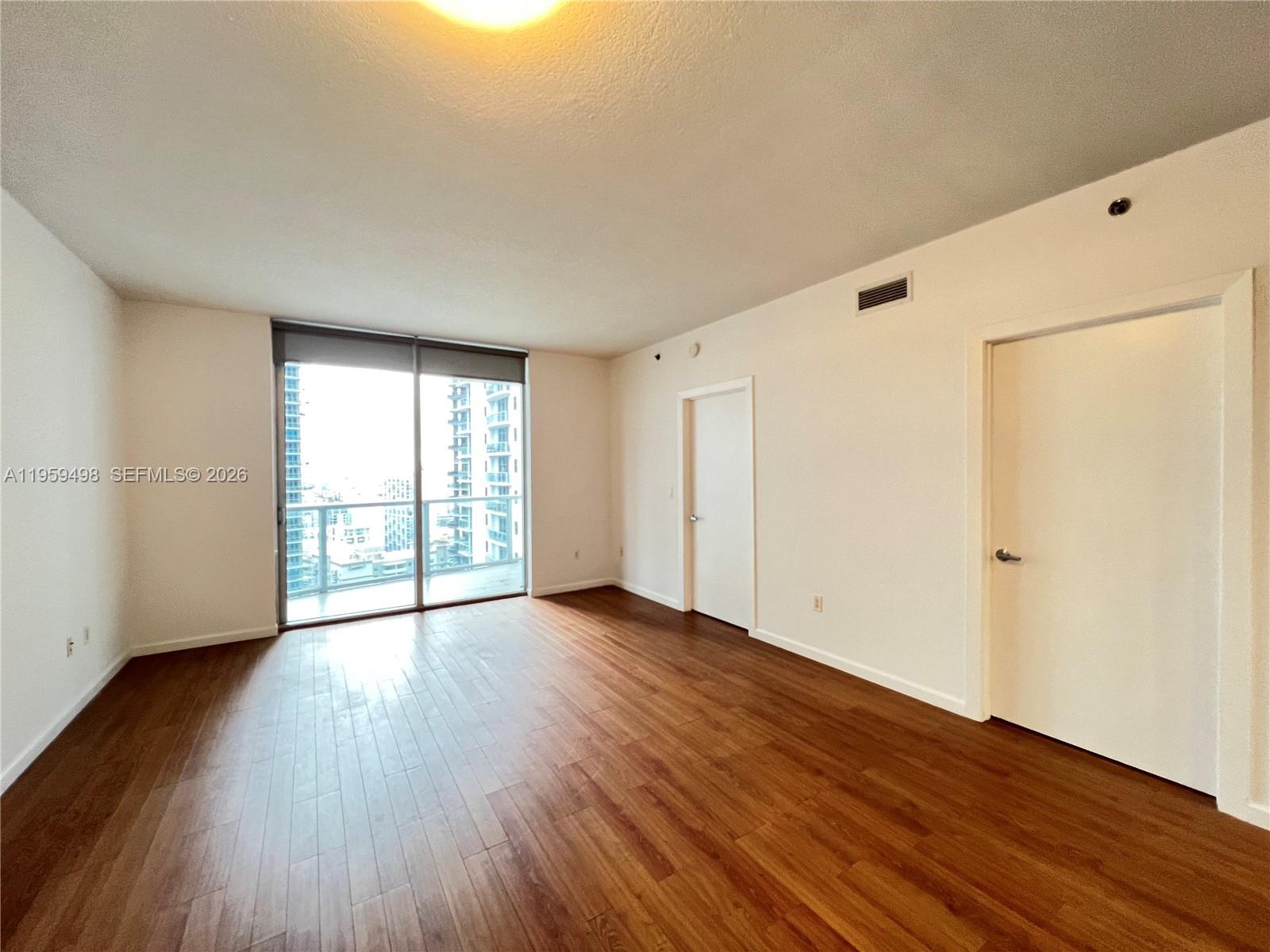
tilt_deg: -0.4
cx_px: 635
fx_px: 477
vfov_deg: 89.9
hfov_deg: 106.2
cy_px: 476
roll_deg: +1.0
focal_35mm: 13
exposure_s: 1/60
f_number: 1.8
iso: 250
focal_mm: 1.57
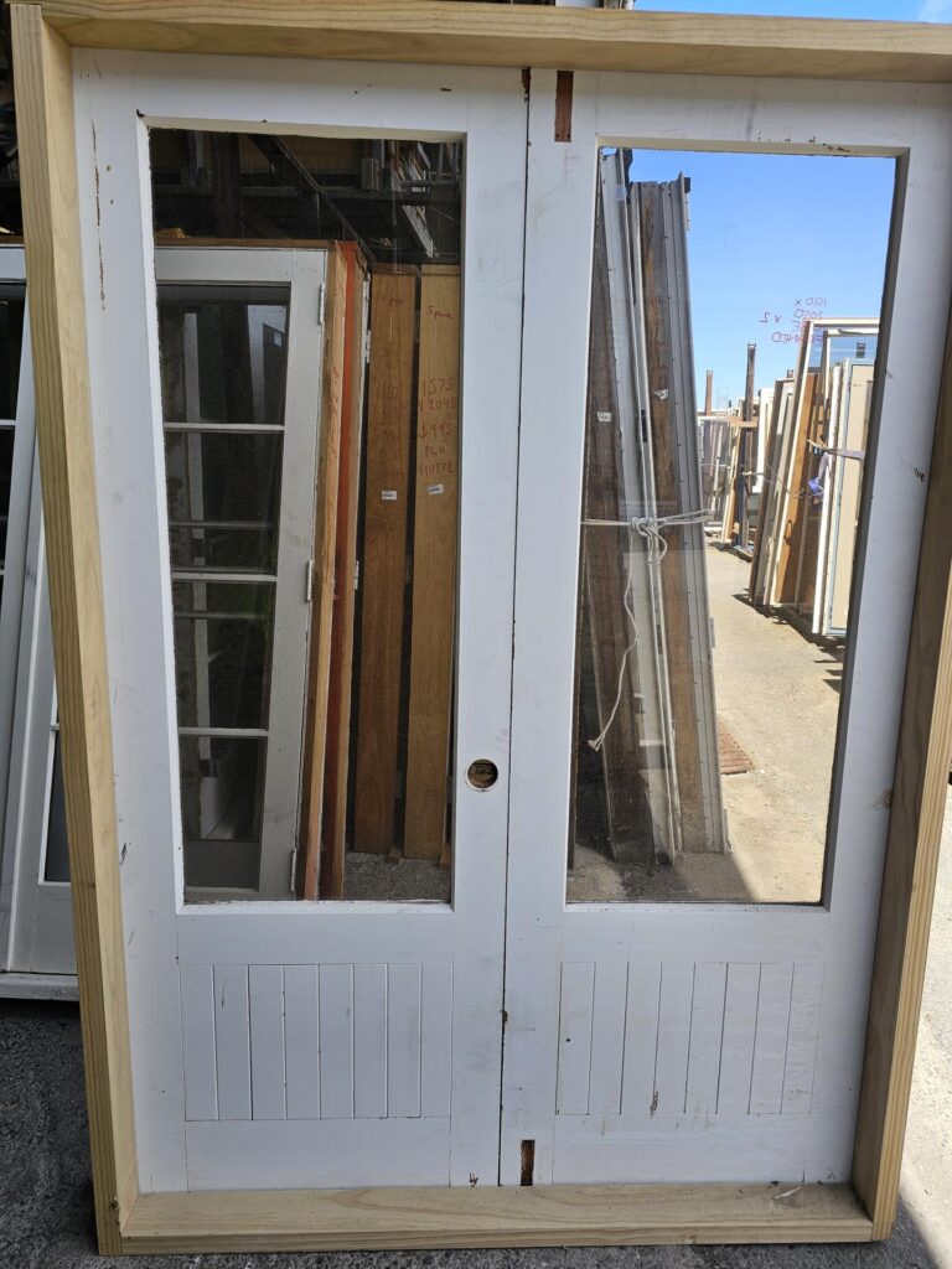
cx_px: 476
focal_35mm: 23
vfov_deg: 73.9
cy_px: 634
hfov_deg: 58.9
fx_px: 843
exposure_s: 1/203
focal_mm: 6.3
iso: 10
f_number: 1.7
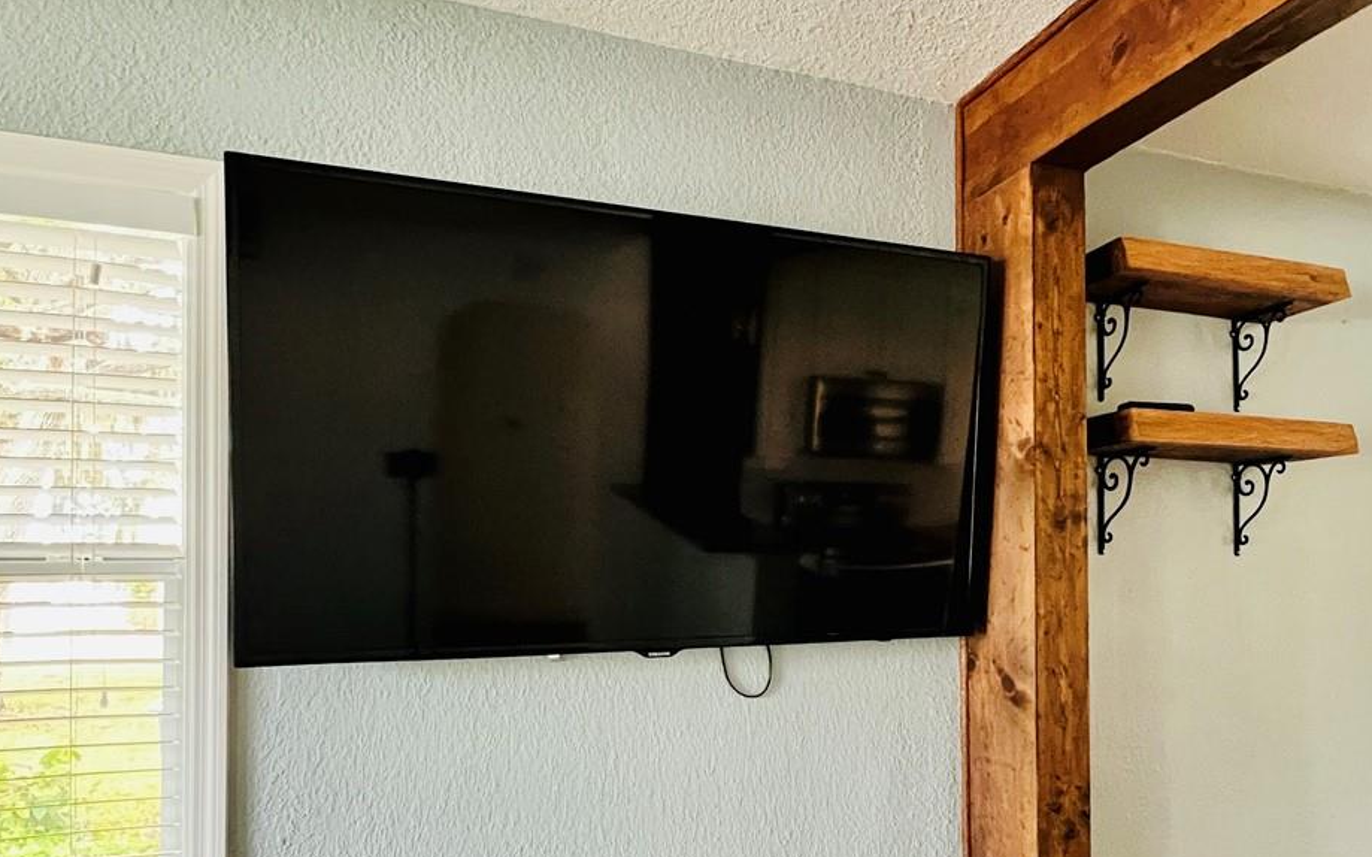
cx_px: 803
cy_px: 555
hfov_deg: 74.2
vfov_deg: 50.3
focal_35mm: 24
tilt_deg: +0.1
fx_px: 897
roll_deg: +0.1
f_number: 1.8
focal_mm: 1.57
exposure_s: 1/30
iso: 1000
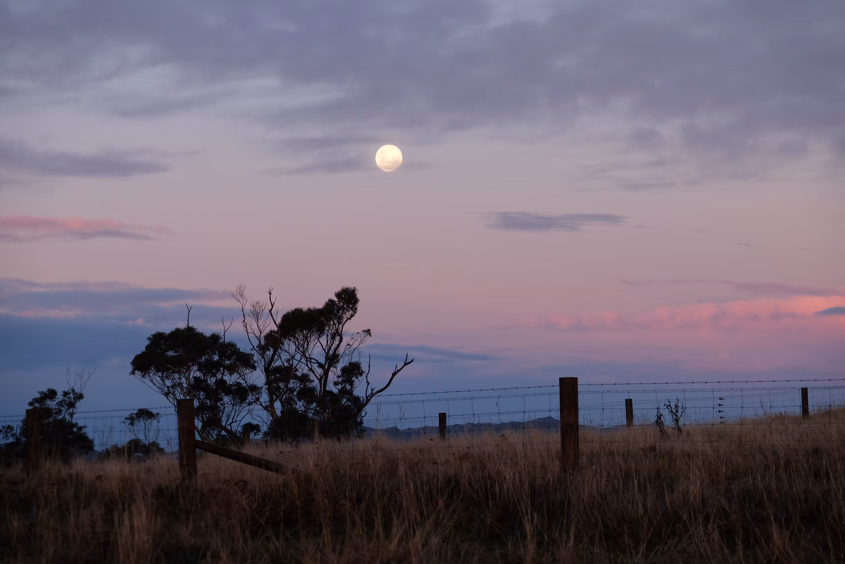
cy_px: 282
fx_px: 2770
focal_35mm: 118
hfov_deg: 17.3
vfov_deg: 11.6
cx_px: 422
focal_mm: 78.7
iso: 200
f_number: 5.3
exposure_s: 1/60
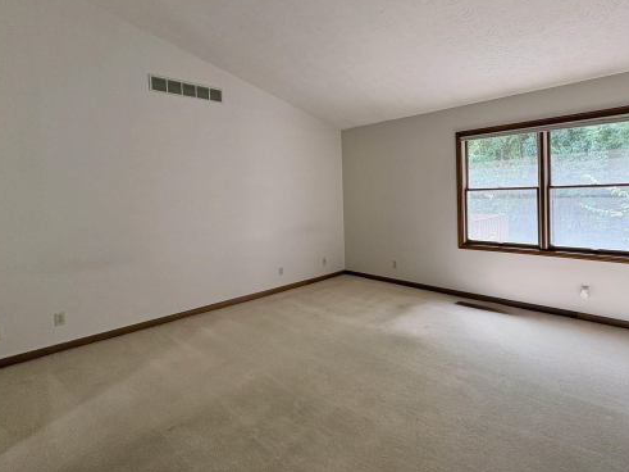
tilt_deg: -1.1
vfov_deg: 68.3
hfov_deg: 83.8
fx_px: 345
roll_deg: +2.2
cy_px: 203
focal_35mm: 19
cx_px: 372
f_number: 2.2
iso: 125
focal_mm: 2.22
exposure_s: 1/101
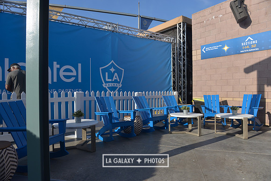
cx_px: 136
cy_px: 90
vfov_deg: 53.2
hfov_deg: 73.7
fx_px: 181
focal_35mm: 24
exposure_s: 1/2000
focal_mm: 24
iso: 200
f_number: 4.5
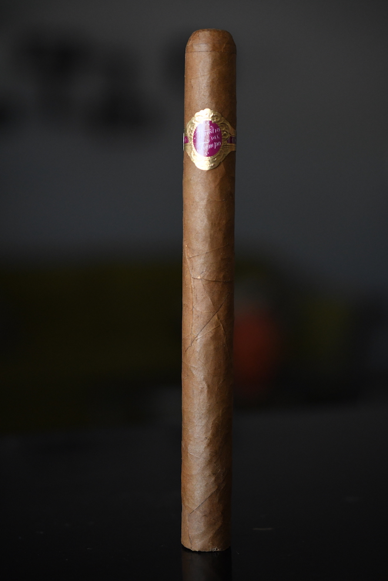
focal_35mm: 60
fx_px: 970
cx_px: 194
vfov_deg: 33.4
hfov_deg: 22.6
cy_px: 290
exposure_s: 1/200
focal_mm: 40
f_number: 3.2
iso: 1600
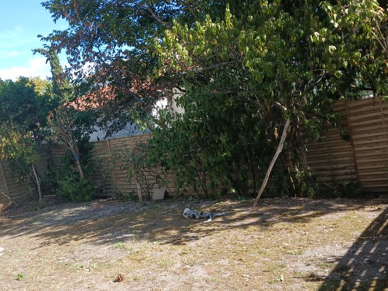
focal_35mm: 38
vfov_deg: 37.6
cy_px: 173
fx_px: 426
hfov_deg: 48.4
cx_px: 139
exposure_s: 1/185
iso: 20
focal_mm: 3.98
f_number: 1.8
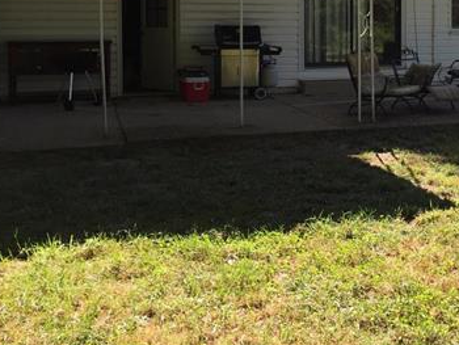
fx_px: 703
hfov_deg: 34.8
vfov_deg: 26.7
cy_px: 43
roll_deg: -0.3
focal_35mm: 53
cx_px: 379
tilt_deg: -2.5
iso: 32
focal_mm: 4.15
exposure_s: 1/706
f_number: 2.2
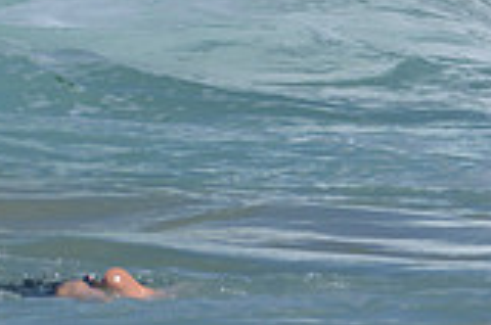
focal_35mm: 2048
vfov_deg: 0.7
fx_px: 27877
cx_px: -437
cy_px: -399
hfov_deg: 1.0
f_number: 11
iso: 500
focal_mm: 460
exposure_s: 1/2000
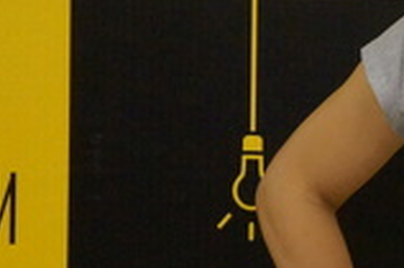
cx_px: 565
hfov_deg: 8.7
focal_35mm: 233
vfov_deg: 5.9
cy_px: 116
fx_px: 2611
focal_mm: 41
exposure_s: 1/100
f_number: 4.5
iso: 3200
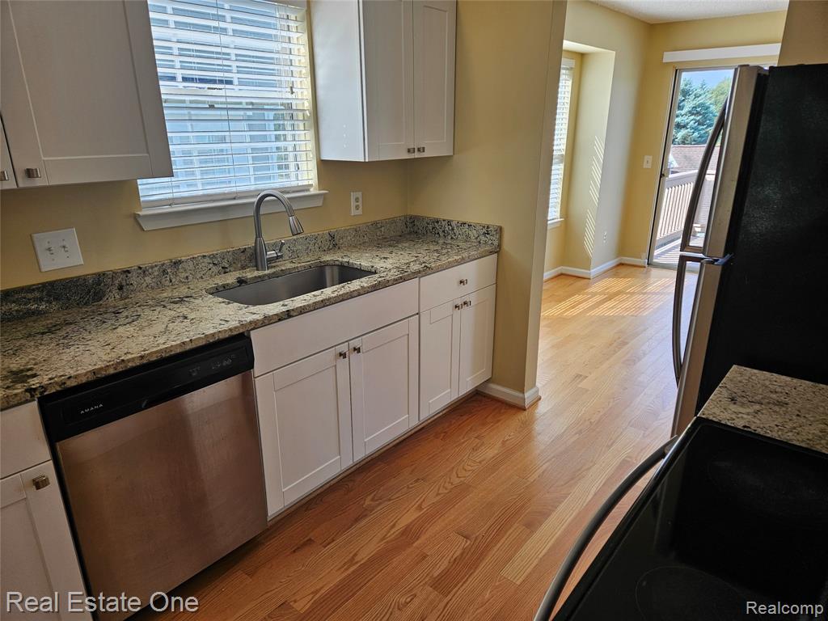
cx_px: 414
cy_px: 310
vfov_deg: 58.9
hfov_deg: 73.9
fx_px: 550
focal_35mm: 23
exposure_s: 1/120
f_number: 1.8
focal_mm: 5.4
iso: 32
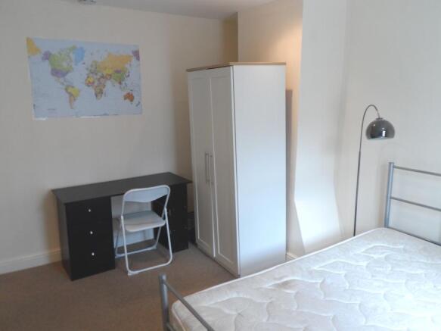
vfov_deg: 49.7
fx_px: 357
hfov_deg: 63.5
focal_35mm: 28
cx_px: 220
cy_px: 166
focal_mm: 4.9
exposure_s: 1/30
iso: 200
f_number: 3.1
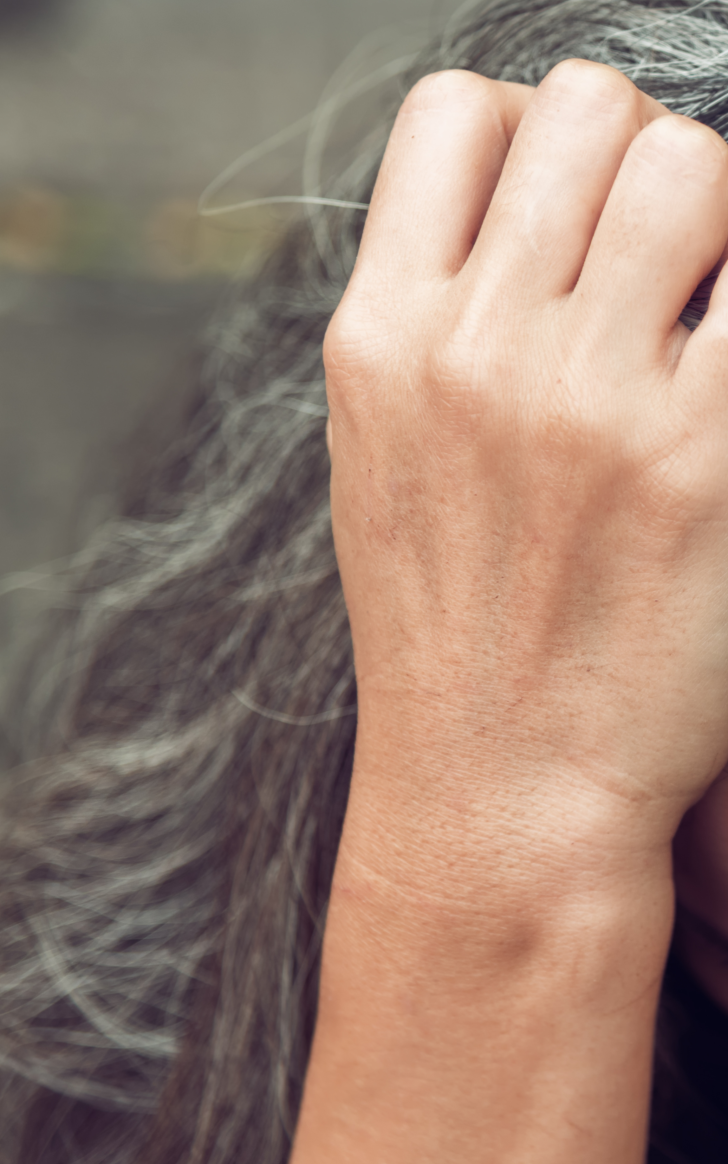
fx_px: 5301
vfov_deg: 12.5
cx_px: 900
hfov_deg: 7.8
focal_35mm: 167
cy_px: 540
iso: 200
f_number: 4
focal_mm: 100
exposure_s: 1/125
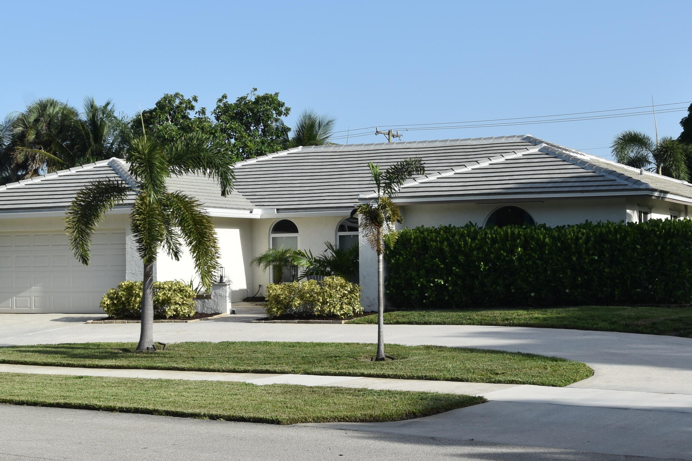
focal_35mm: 68
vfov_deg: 20.0
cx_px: 459
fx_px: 1307
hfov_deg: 29.5
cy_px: 218
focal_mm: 28
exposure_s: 1/320
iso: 200
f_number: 9
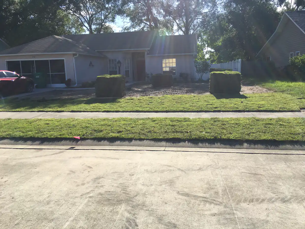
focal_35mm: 29
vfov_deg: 48.2
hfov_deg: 61.7
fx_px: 256
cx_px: 152
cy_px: 114
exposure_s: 1/1374
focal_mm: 4.15
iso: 25
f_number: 2.2
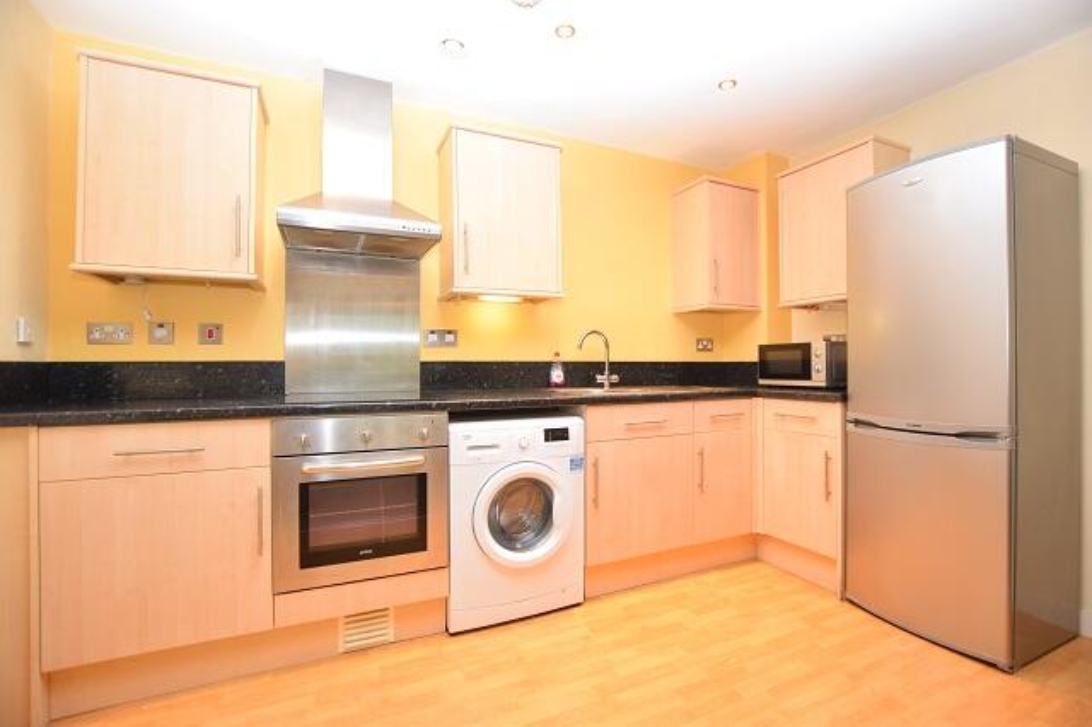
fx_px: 455
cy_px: 364
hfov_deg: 100.4
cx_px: 546
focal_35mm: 15
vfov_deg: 77.3
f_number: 4
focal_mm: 10
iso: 800
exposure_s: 1/60
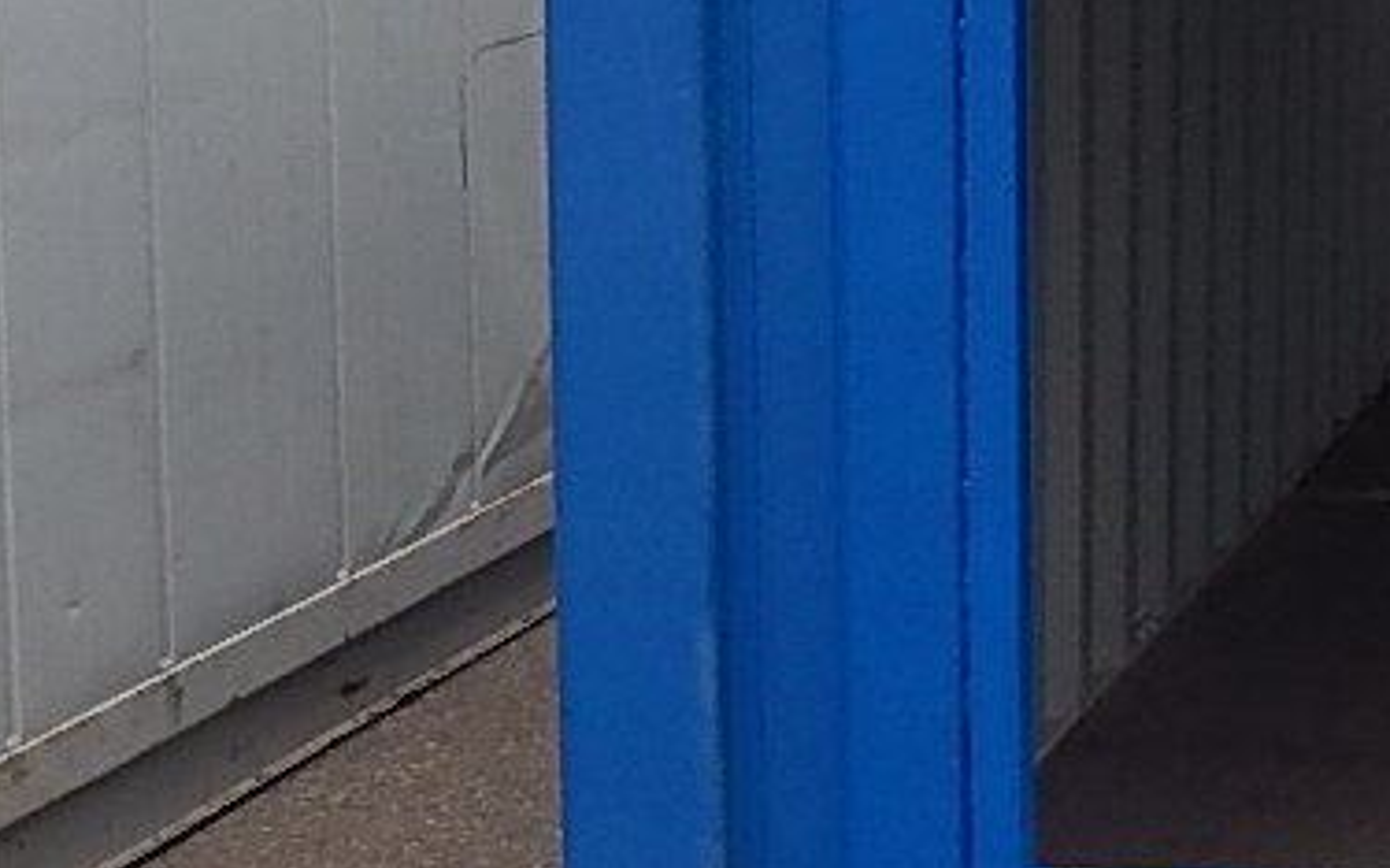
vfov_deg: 12.5
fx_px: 3938
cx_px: 1824
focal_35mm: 104
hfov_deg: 18.6
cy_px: 78
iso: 125
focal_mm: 4
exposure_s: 1/60
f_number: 3
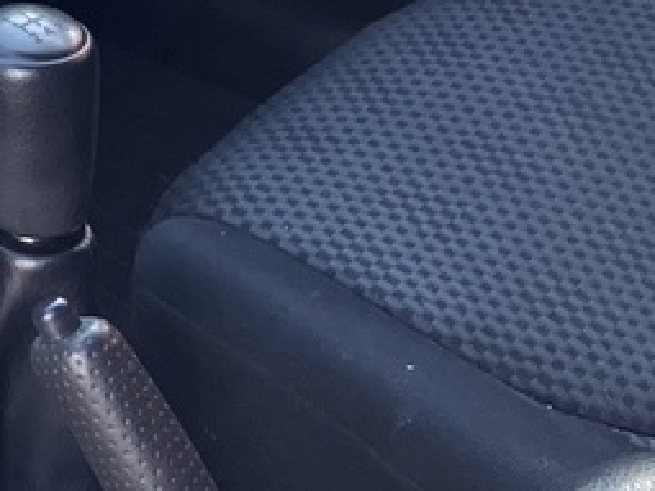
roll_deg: +0.5
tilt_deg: -20.0
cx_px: -822
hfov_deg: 10.9
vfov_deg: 8.6
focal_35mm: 158
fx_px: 2988
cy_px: -684
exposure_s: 1/100
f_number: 1.8
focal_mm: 3.99
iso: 32
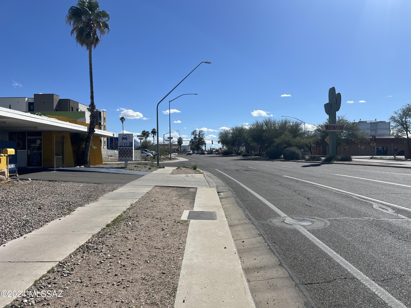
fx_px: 309
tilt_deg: +0.5
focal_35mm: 26
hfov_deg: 67.3
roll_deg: +0.5
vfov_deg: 53.1
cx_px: 206
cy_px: 154
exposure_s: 1/6993
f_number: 1.5
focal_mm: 5.7
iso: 50
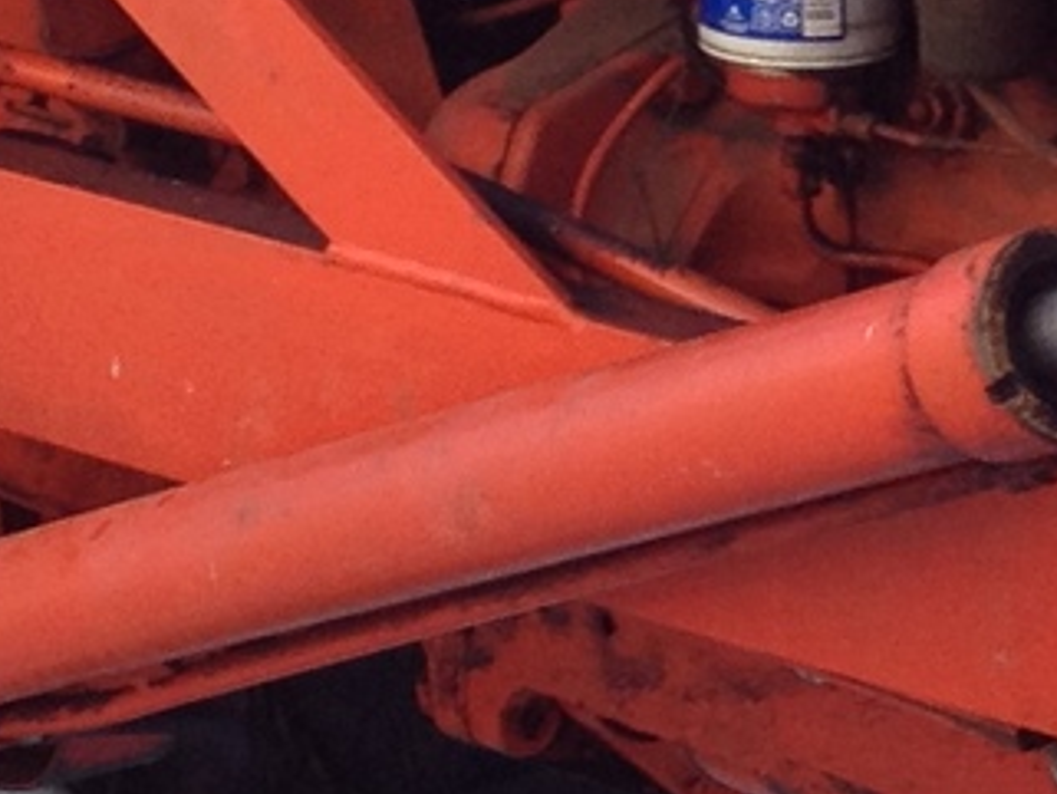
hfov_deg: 8.9
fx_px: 6812
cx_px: 794
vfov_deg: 6.7
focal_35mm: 223
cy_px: 244
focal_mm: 4.28
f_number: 2.4
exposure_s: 1/214
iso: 50
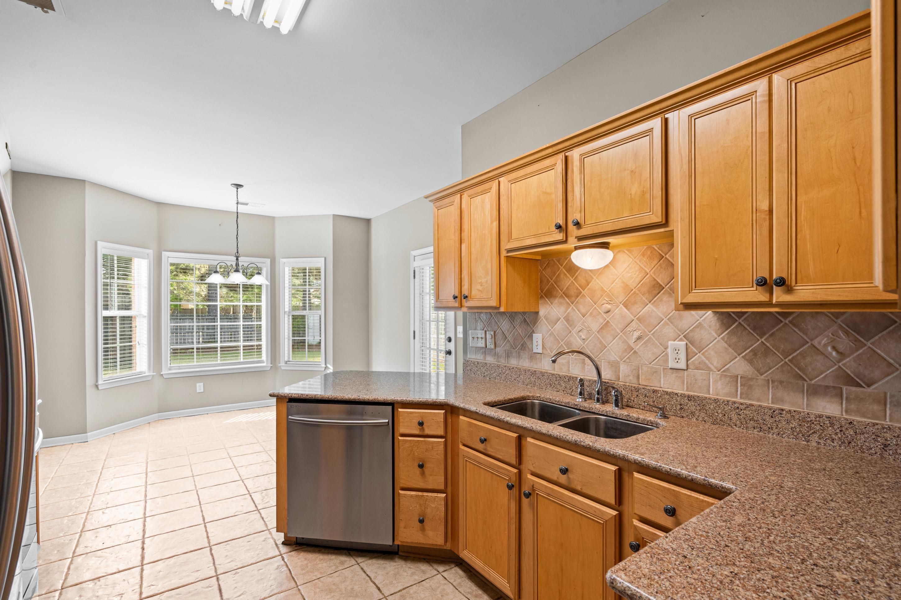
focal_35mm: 16
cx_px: 450
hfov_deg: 96.7
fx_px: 400
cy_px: 300
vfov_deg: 73.7
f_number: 9
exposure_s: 1/10
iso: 800
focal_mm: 16
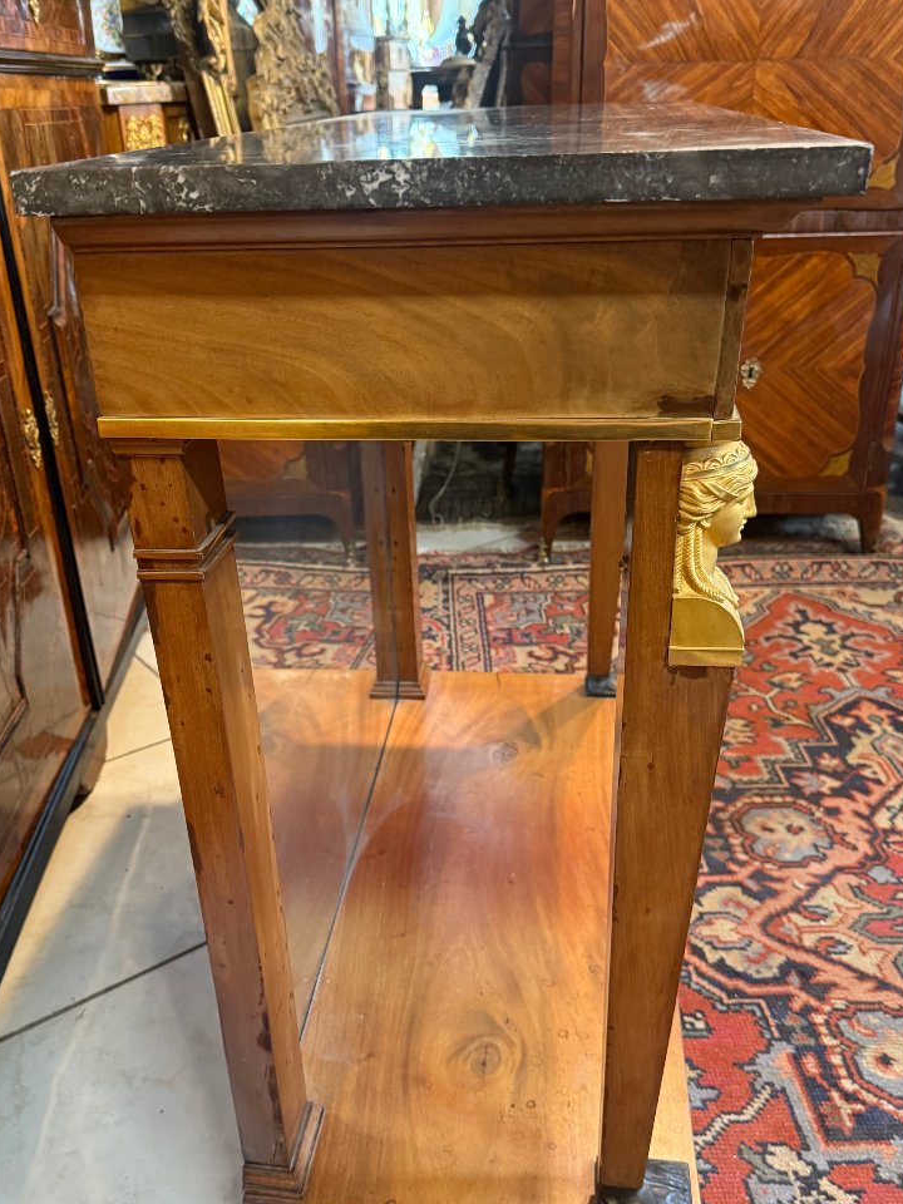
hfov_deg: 46.7
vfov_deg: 59.8
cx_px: 399
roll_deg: +3.2
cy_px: 662
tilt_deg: -27.9
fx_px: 1043
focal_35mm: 30
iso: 400
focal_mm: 6.76
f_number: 1.78
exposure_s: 1/50
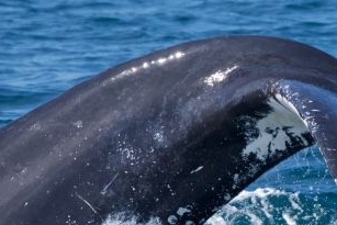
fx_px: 14619
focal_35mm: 1561
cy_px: 141
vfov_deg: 0.9
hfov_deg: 1.3
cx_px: 232
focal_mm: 600
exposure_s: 1/3200
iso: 1600
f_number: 8
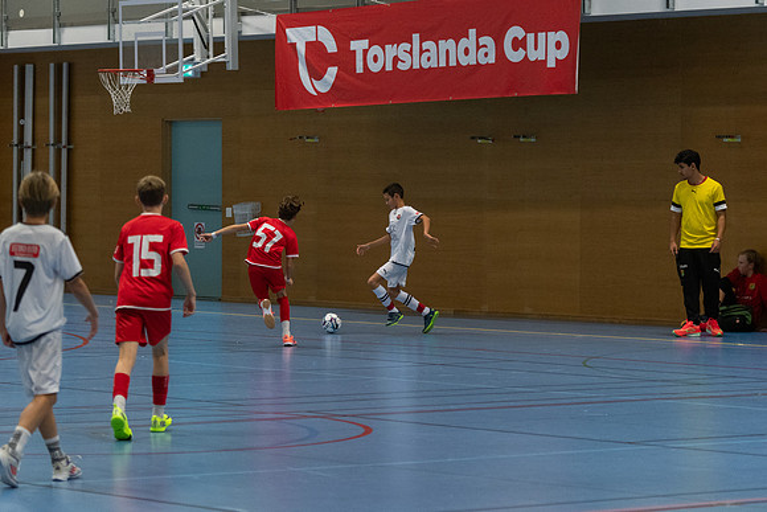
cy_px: 256
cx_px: 384
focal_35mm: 161
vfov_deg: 8.6
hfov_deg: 12.8
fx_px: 3421
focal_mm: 105
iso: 2500
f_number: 2.8
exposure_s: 1/500
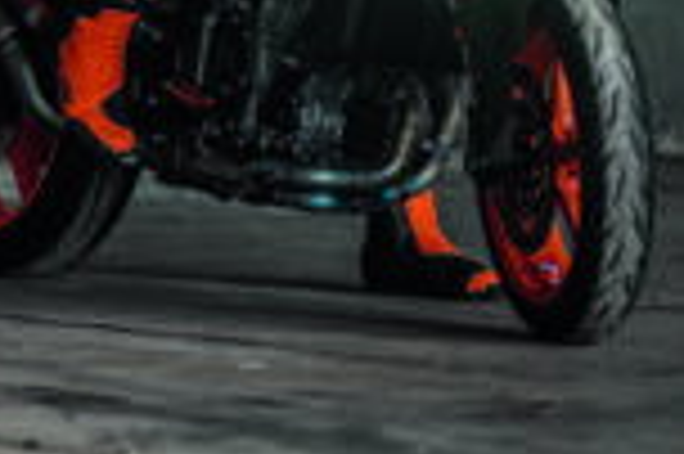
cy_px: -160
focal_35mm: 279
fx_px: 5295
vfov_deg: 4.9
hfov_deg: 7.3
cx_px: -76
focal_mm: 85
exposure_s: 1/800
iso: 320
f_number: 1.8
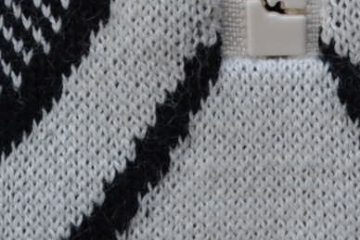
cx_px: 163
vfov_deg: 6.8
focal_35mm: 196
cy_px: -266
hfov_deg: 10.5
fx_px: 1961
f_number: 5.6
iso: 400
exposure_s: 1/125
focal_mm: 22
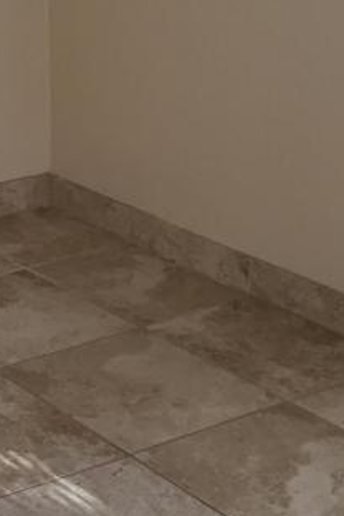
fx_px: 1419
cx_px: -275
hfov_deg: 12.6
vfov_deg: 19.4
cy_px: -111
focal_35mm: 99
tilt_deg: -6.6
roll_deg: +2.1
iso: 32
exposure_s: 1/30
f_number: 2.2
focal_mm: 4.15
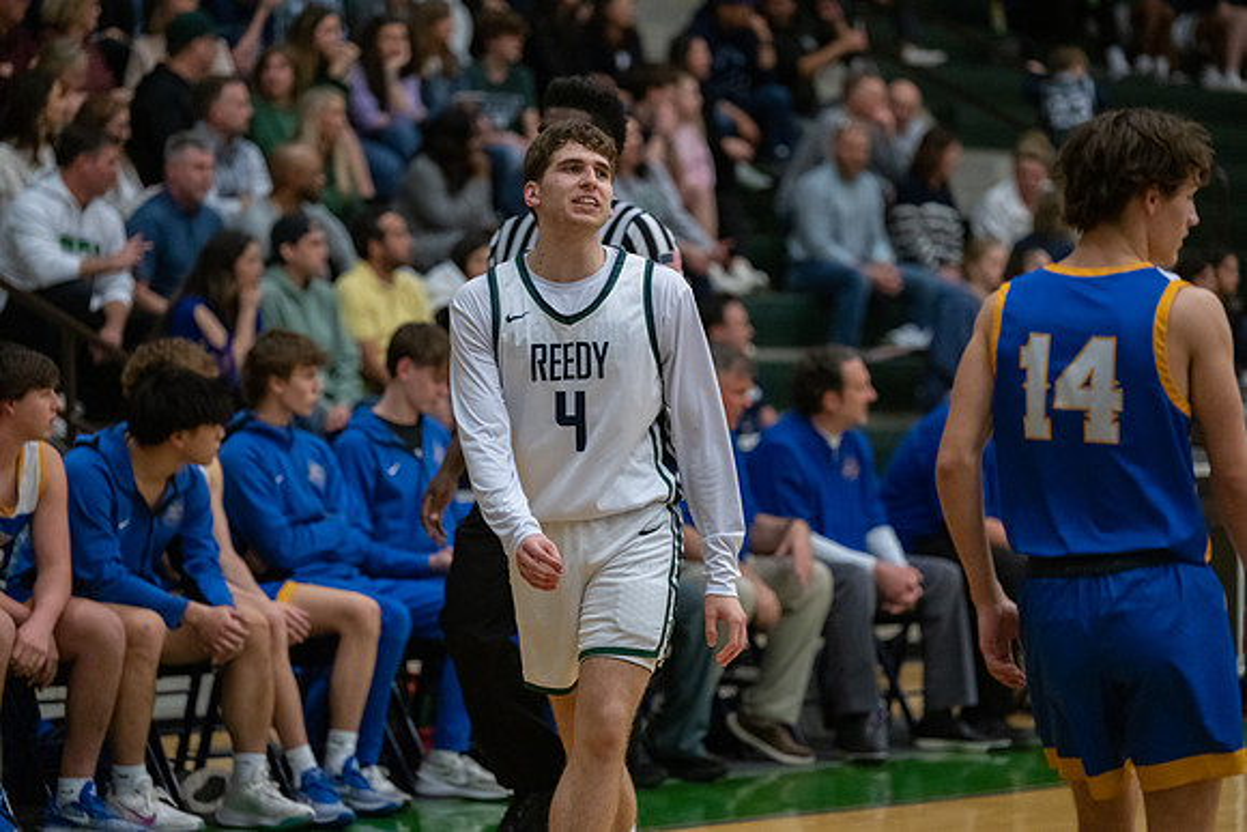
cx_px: 624
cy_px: 416
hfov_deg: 14.4
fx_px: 4920
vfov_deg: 9.7
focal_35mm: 142
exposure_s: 1/1000
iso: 6400
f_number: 2.8
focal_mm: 142
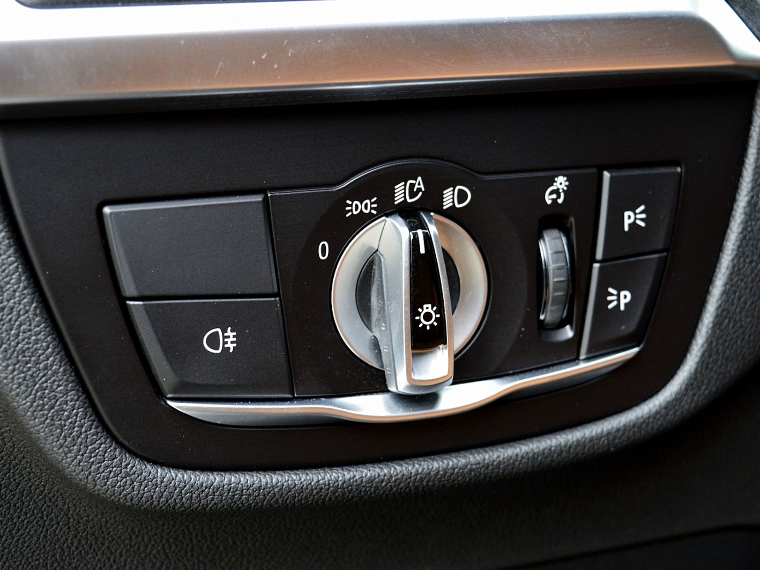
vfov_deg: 22.3
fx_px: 1449
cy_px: 281
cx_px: 410
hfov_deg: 29.4
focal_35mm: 66
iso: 800
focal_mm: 40
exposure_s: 1/60
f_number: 5.6
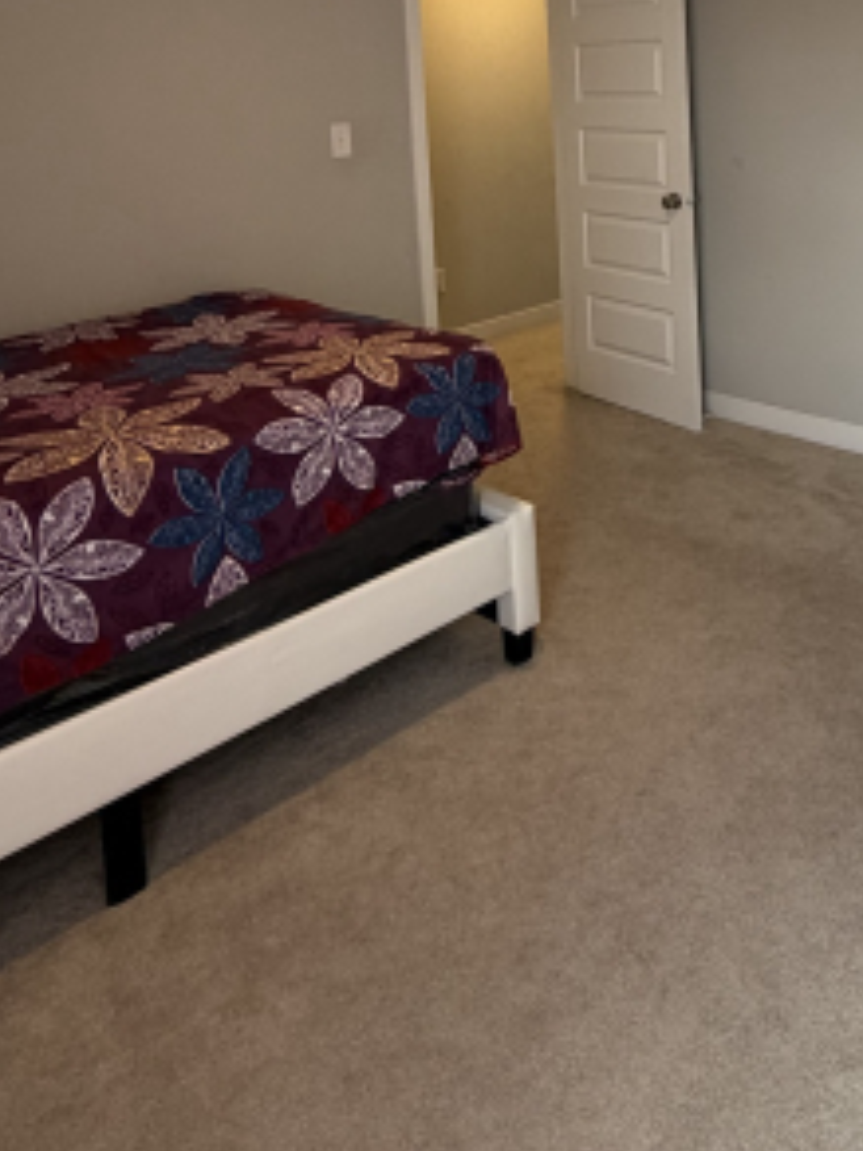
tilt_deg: -4.2
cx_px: 619
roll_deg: +2.3
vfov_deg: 50.8
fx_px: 1064
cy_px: 132
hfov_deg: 43.1
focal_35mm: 32
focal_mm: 2.22
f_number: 2.2
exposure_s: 1/120
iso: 320
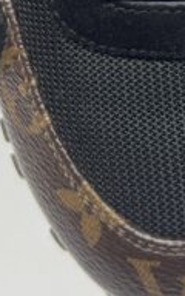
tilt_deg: -13.5
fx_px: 1186
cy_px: -293
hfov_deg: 8.9
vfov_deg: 12.5
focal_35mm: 147
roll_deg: +0.3
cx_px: 150
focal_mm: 5.7
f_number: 1.5
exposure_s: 1/100
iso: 40
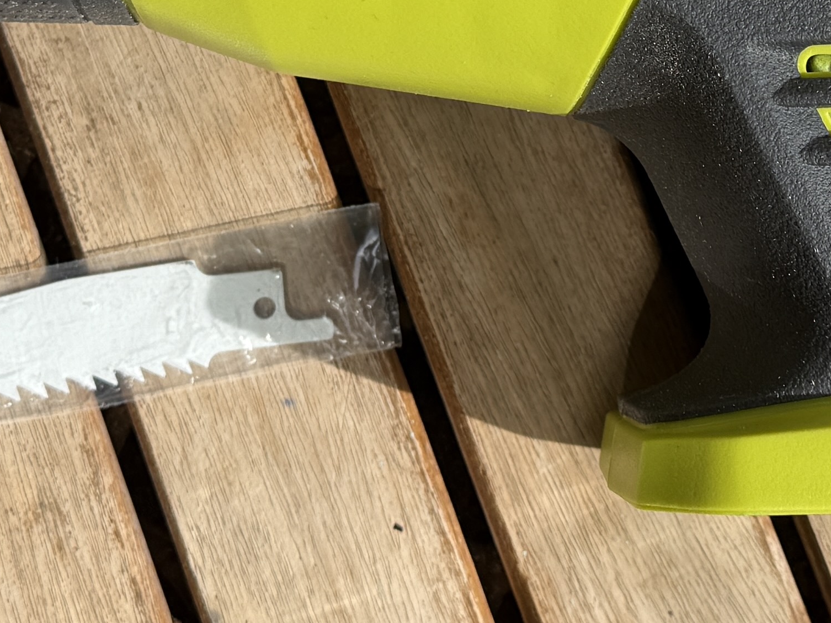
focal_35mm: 91
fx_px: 2185
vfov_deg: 15.8
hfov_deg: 21.5
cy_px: -75
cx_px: 491
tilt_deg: -81.1
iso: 80
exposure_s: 1/3584
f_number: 1.78
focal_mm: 6.76
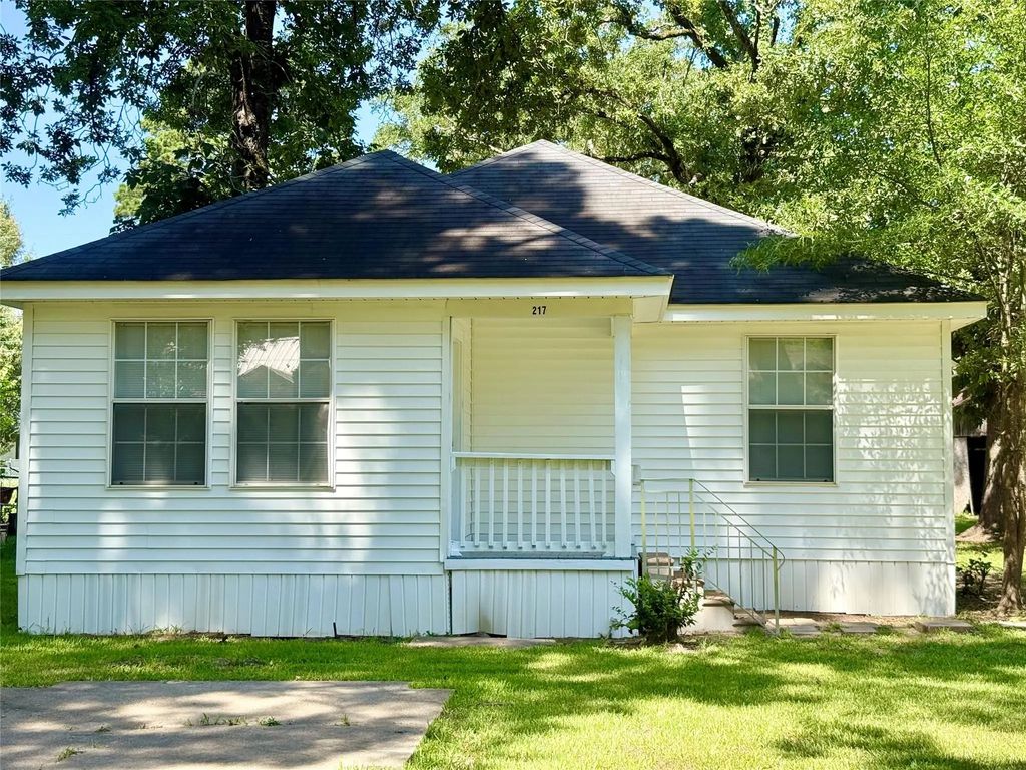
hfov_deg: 39.7
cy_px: 385
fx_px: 1423
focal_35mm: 48
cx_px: 513
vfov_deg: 30.3
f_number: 1.78
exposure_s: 1/1456
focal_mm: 6.76
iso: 100
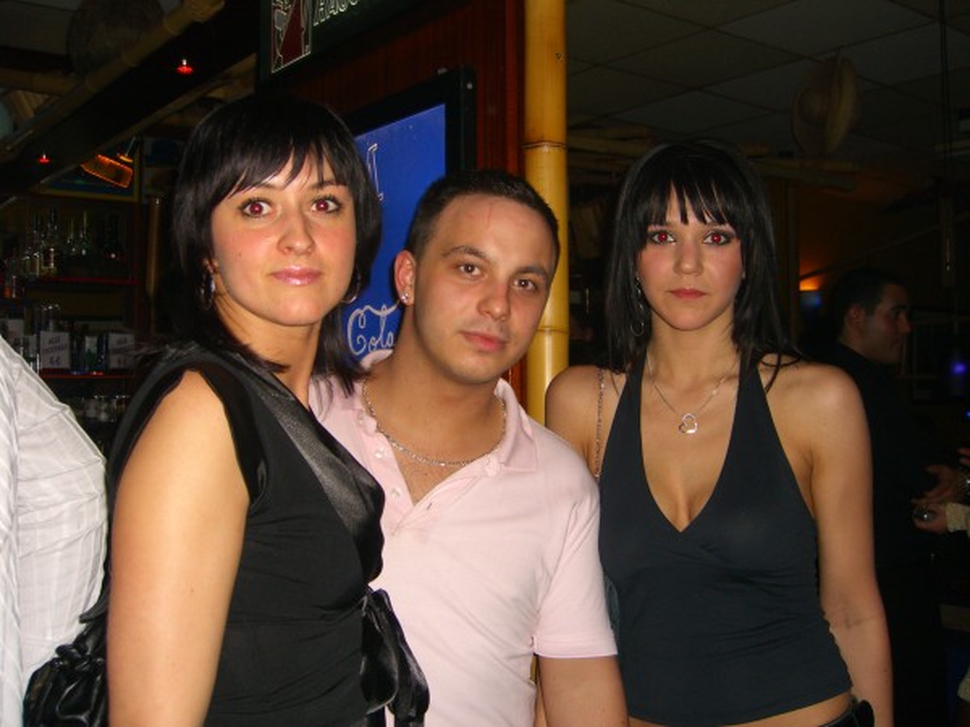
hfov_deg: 49.0
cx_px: 485
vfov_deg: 37.7
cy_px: 364
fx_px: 1065
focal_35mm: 38
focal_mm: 7.9
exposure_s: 1/60
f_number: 2.8
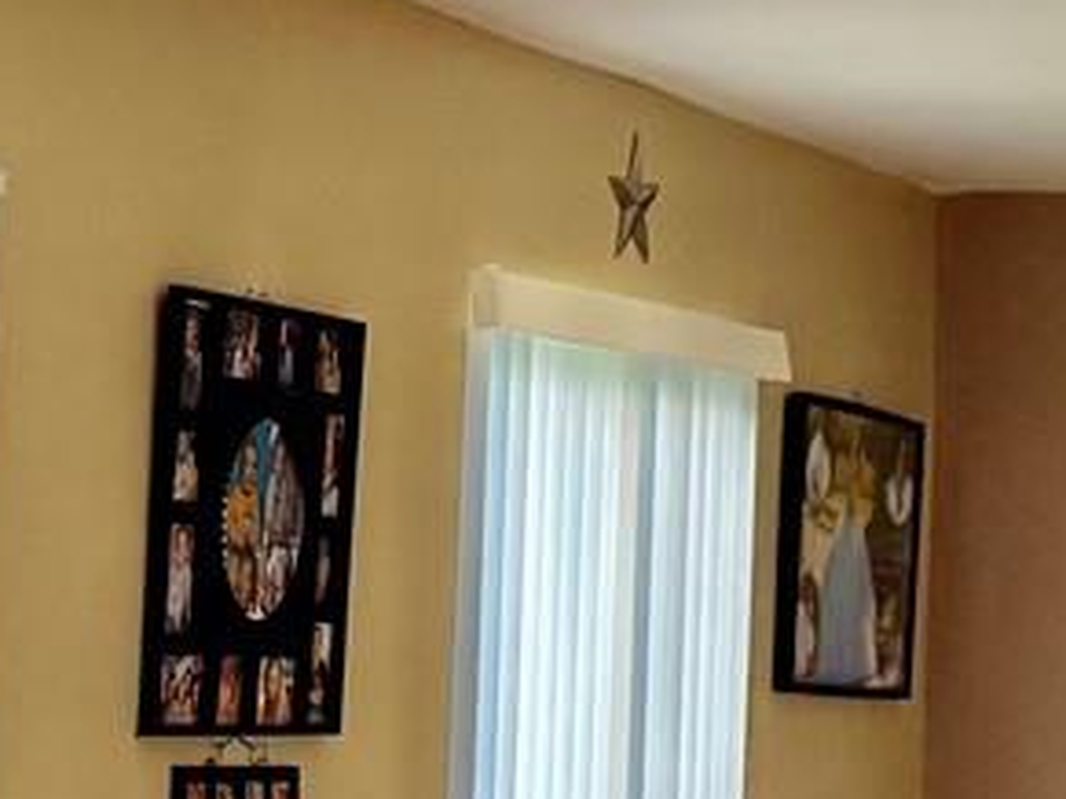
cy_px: 557
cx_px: 198
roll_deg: -1.6
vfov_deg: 10.4
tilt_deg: +1.1
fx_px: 4402
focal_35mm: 143
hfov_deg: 13.7
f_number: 1.6
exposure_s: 1/60
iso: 80
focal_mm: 5.96
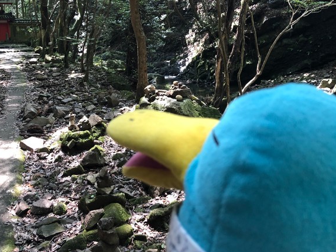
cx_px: 133
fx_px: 379
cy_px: 89
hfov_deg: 47.6
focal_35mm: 39
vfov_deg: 36.6
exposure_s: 1/30
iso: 40
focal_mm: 3.99
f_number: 1.8
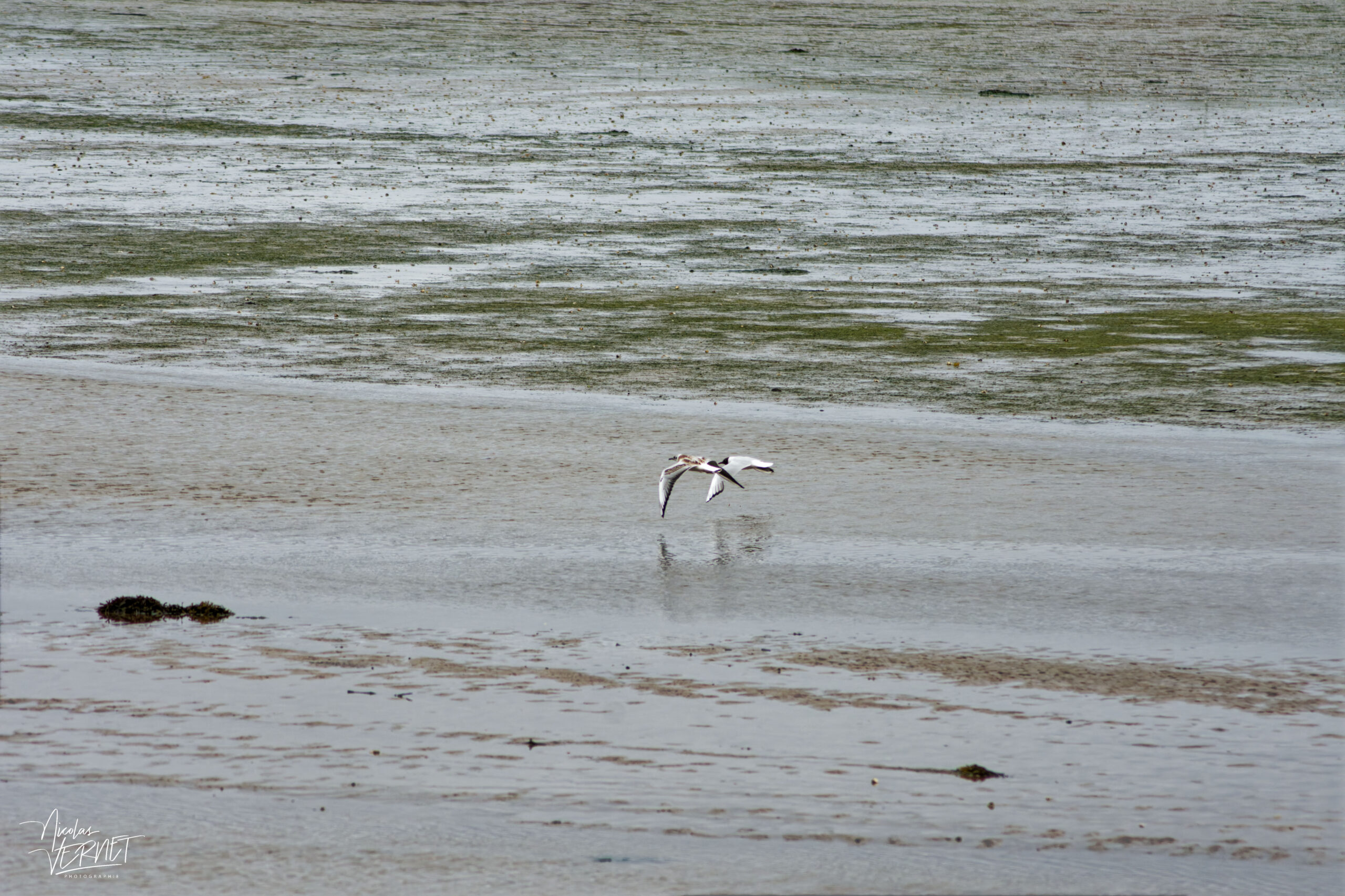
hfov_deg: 7.0
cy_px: 448
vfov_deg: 4.7
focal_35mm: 292
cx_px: 672
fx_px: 10926
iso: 800
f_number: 7.1
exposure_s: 1/3200
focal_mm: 195
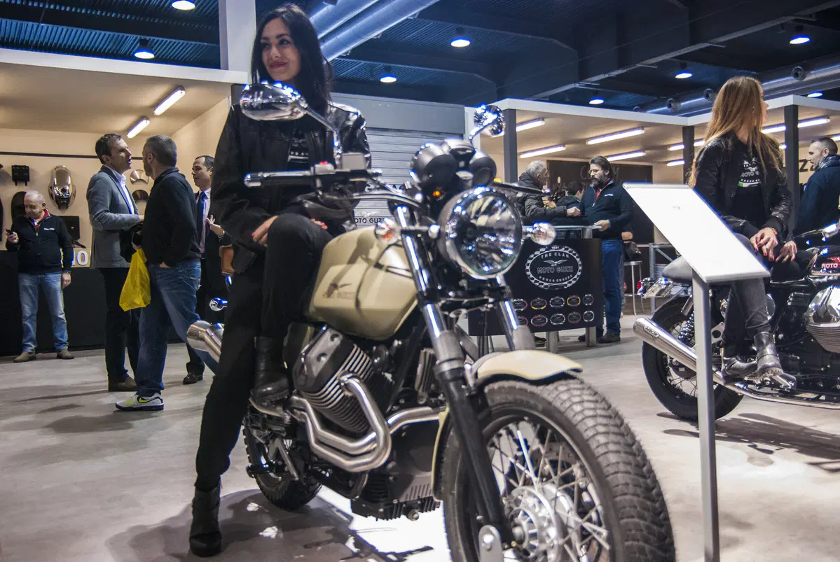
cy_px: 281
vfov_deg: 40.1
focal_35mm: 33
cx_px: 420
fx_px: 771
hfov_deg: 57.2
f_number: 2.8
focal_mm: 22
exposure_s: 1/250
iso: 800
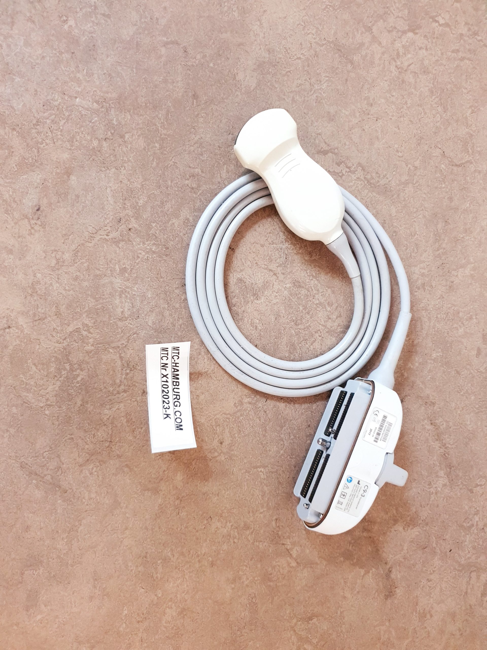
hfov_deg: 53.1
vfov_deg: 67.3
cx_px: 244
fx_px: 488
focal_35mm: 26
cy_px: 325
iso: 250
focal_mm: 4.3
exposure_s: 1/50
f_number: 1.5
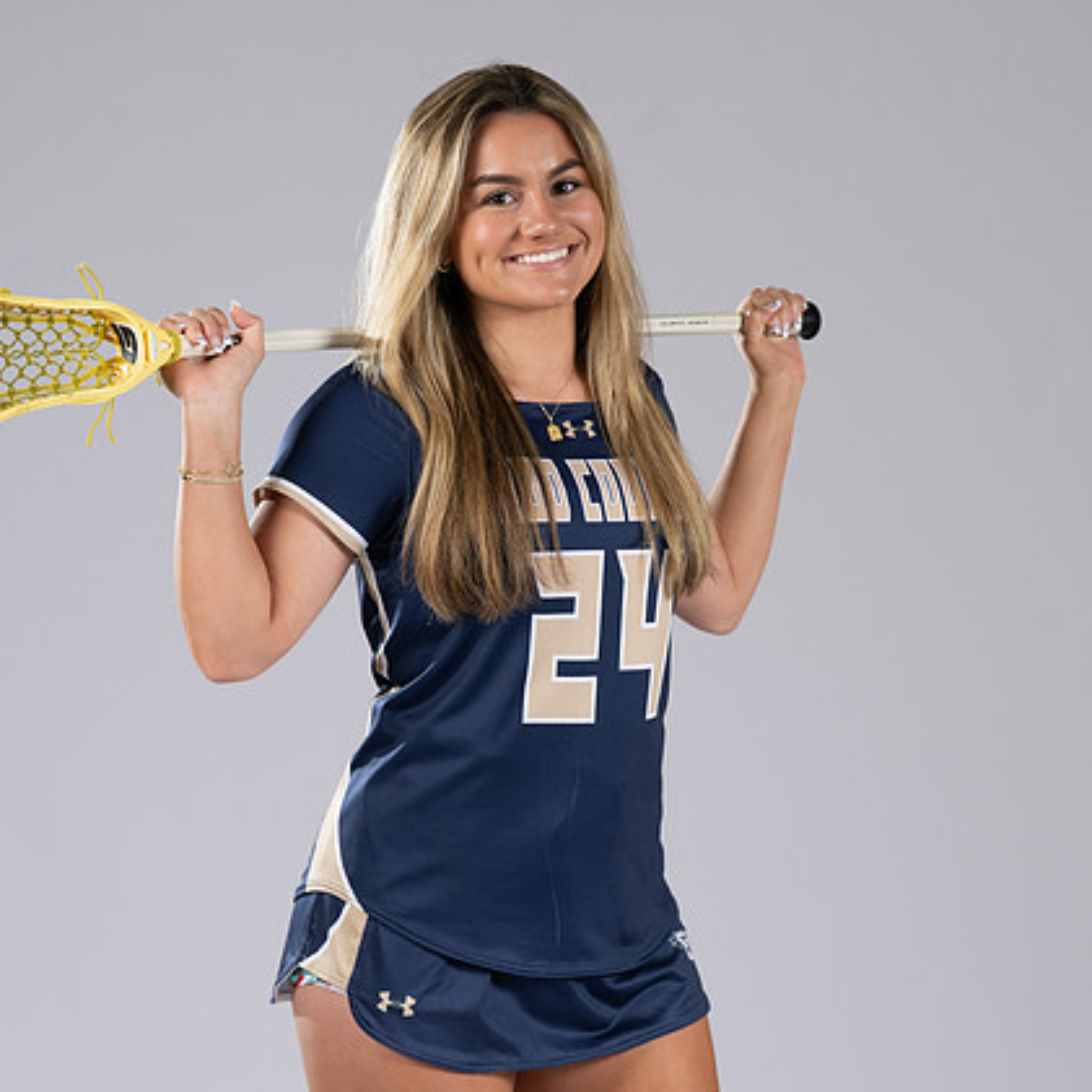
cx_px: 593
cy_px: 602
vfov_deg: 12.0
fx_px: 5175
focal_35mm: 145
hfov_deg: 12.0
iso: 250
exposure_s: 1/200
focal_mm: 95
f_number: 6.3
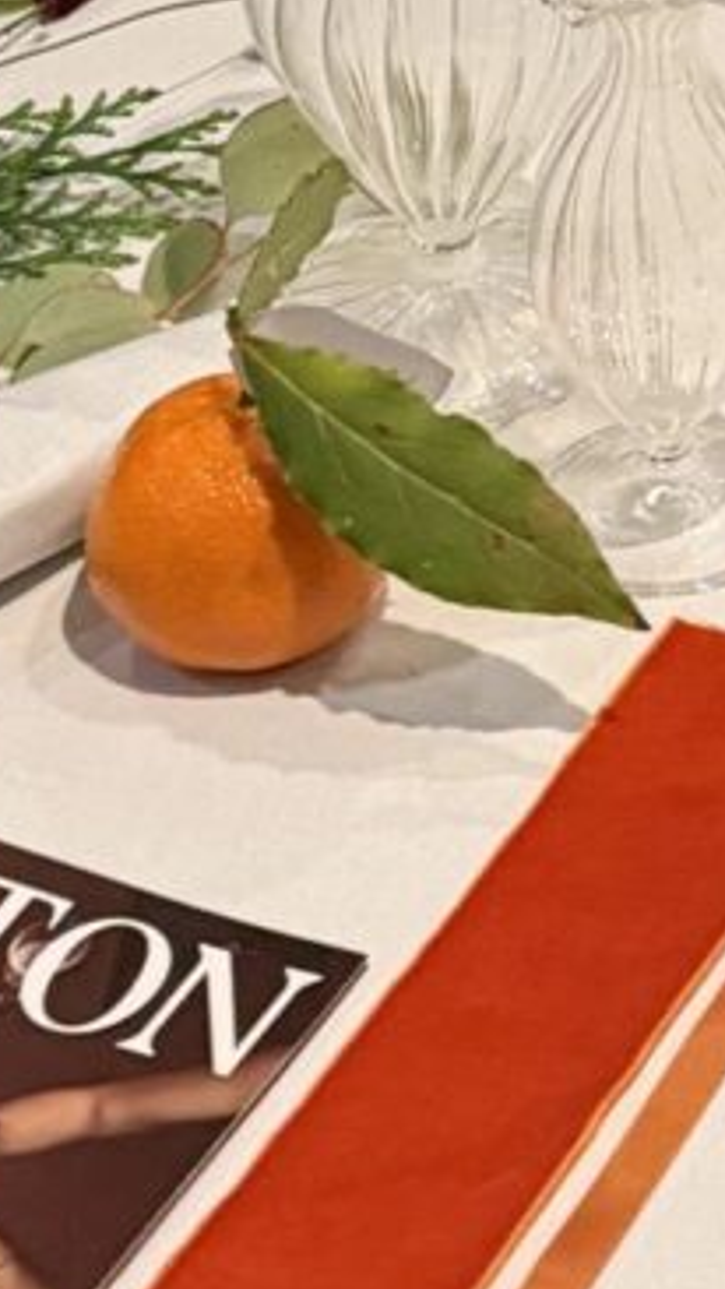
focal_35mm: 137
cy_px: -761
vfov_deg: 14.4
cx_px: 1073
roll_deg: +0.9
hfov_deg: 8.7
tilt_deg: -22.6
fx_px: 4680
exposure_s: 1/50
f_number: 1.78
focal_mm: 6.76
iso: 500
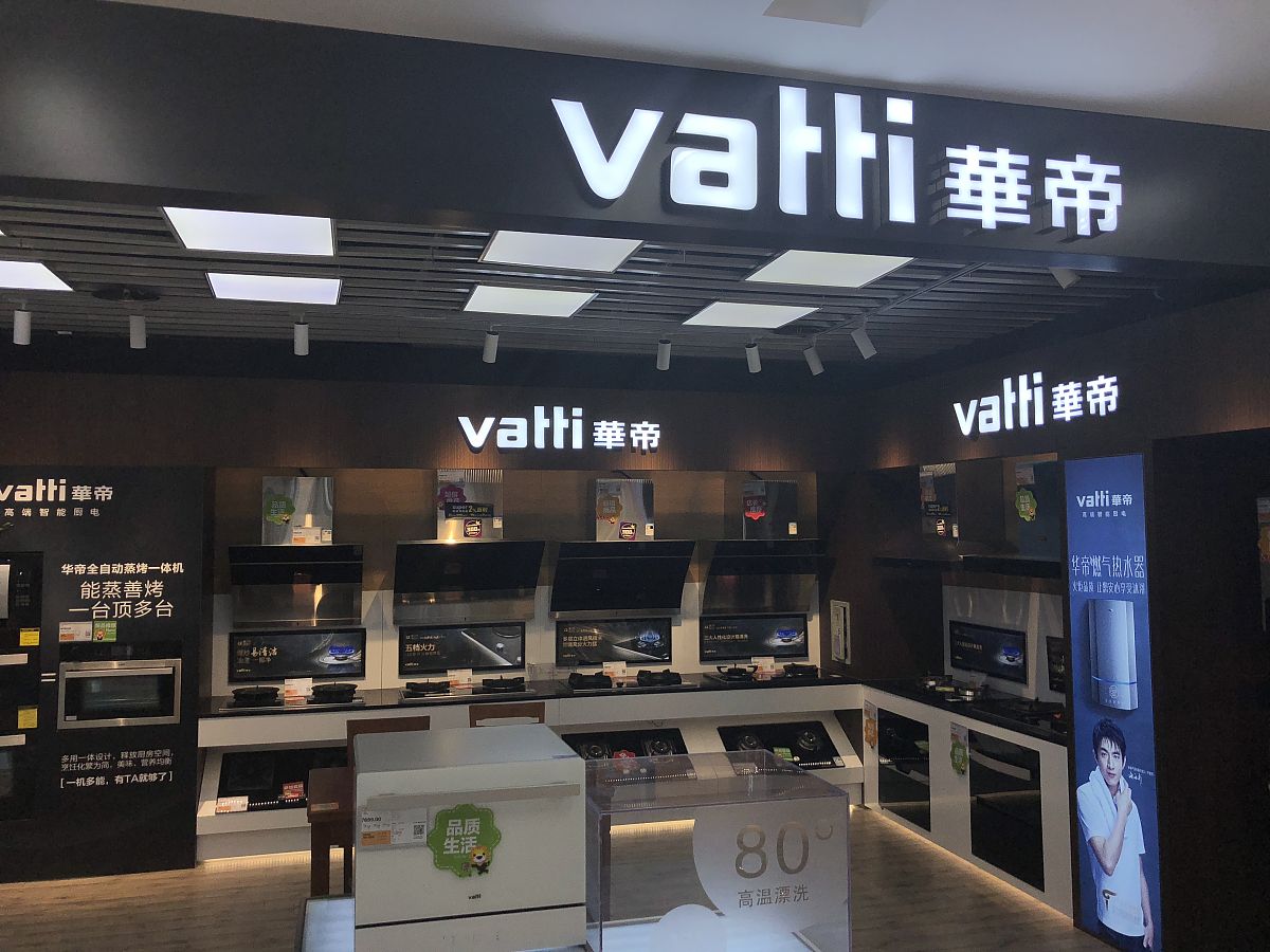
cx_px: 635
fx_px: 1027
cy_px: 476
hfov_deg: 63.4
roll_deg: +0.1
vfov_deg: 49.7
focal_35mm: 28
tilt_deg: +4.4
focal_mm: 3.99
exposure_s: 1/495
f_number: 1.8
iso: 20
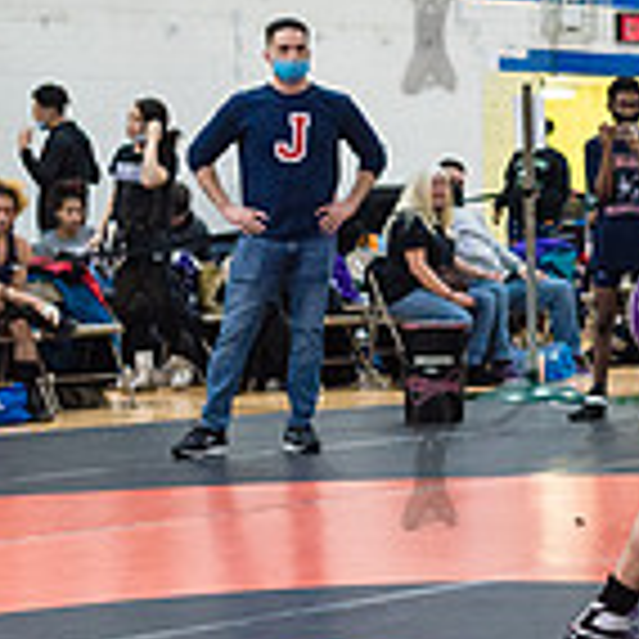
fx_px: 2694
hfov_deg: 12.7
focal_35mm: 129
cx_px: 1008
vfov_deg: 13.5
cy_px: 232
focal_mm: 35
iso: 4000
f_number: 3.5
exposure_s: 1/400
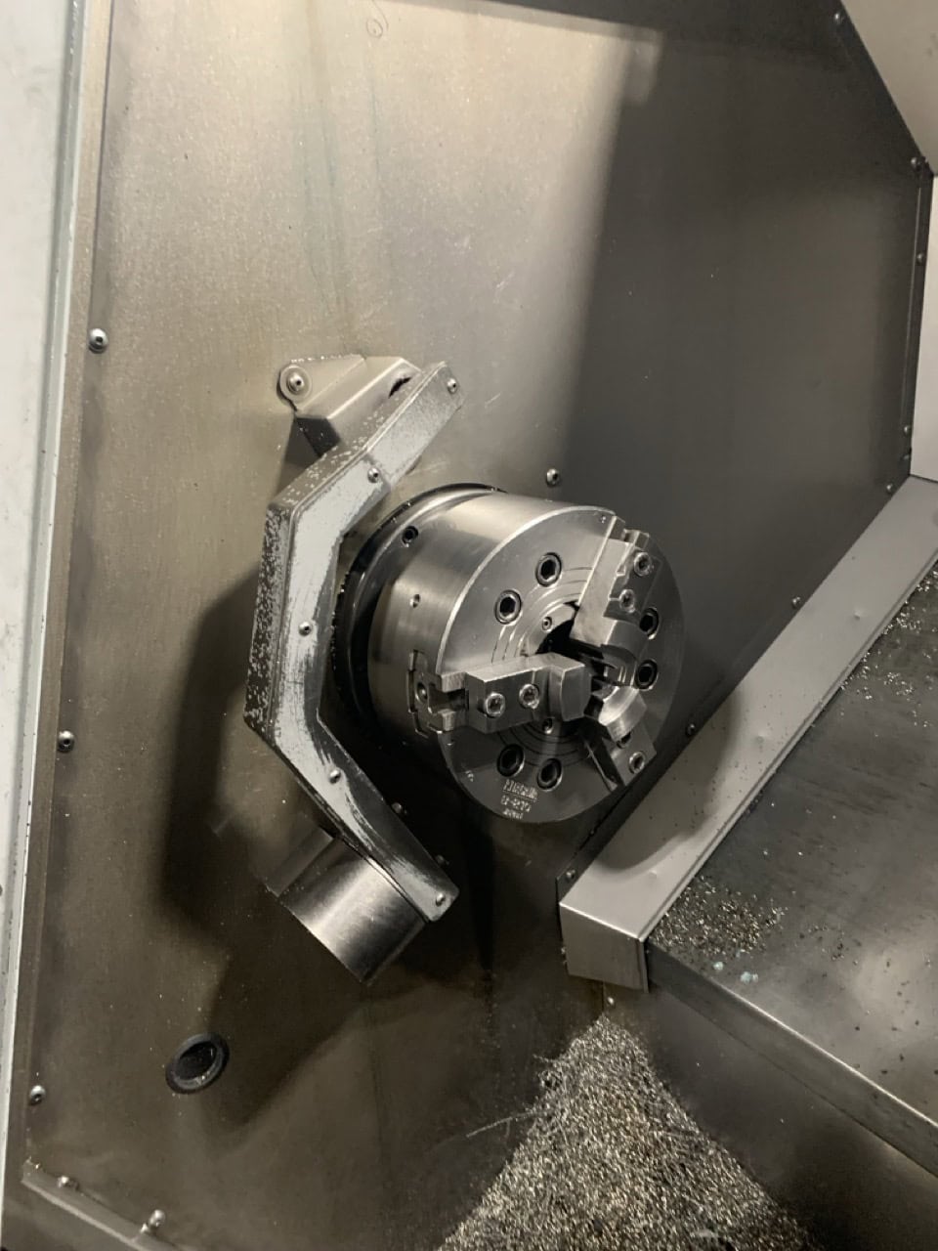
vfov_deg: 67.3
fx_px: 939
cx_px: 469
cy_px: 626
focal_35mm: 26
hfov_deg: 53.1
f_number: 1.8
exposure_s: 1/48
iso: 400
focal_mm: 4.2
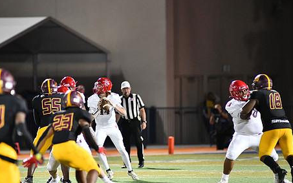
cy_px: 112
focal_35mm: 392
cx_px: 118
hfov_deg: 5.4
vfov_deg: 3.3
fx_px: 3130
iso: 6400
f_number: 2.8
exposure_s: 1/1000
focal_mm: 300
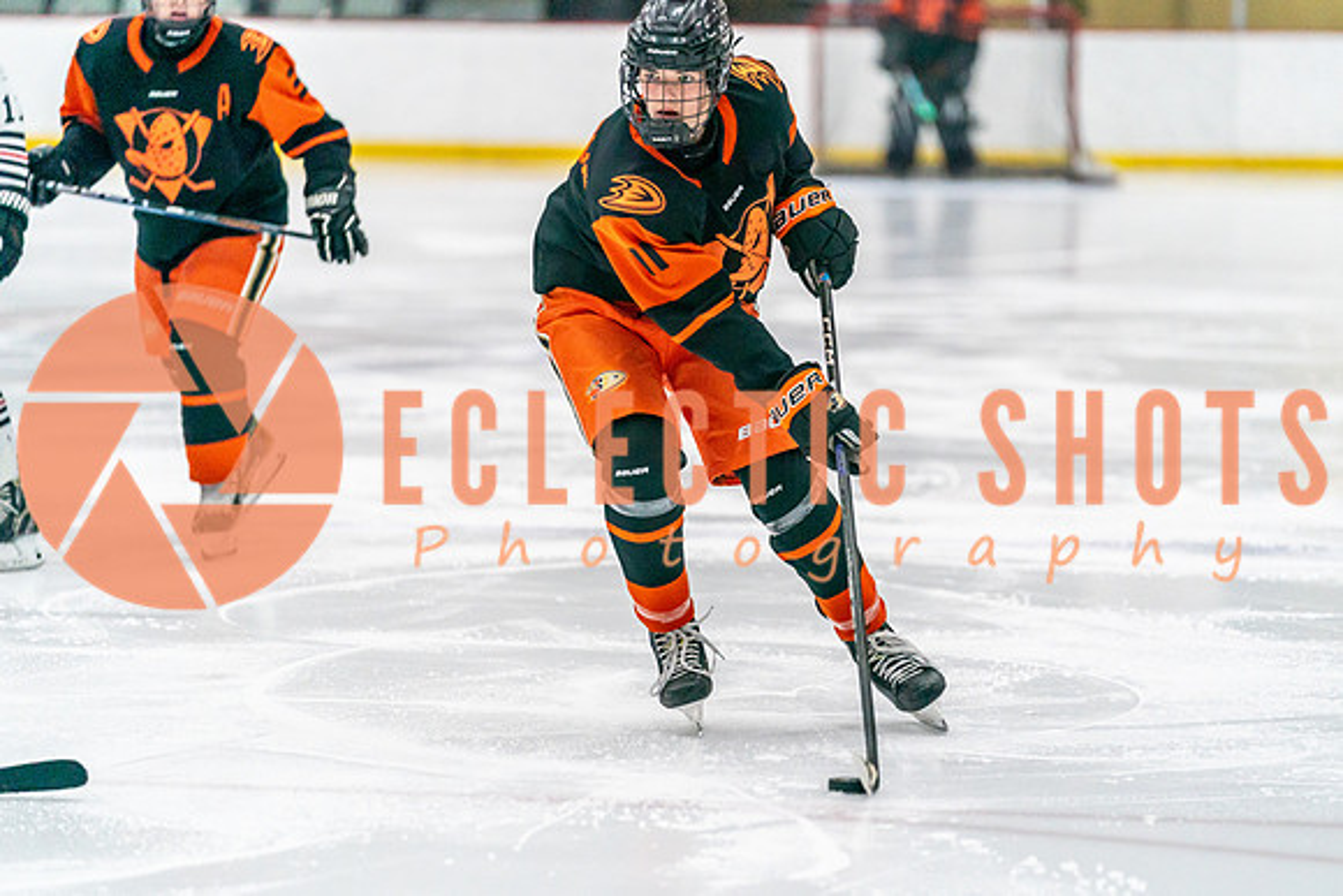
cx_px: 712
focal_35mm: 207
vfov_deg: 6.6
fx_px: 7712
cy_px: 475
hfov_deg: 10.0
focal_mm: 195
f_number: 2.8
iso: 3200
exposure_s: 1/1250
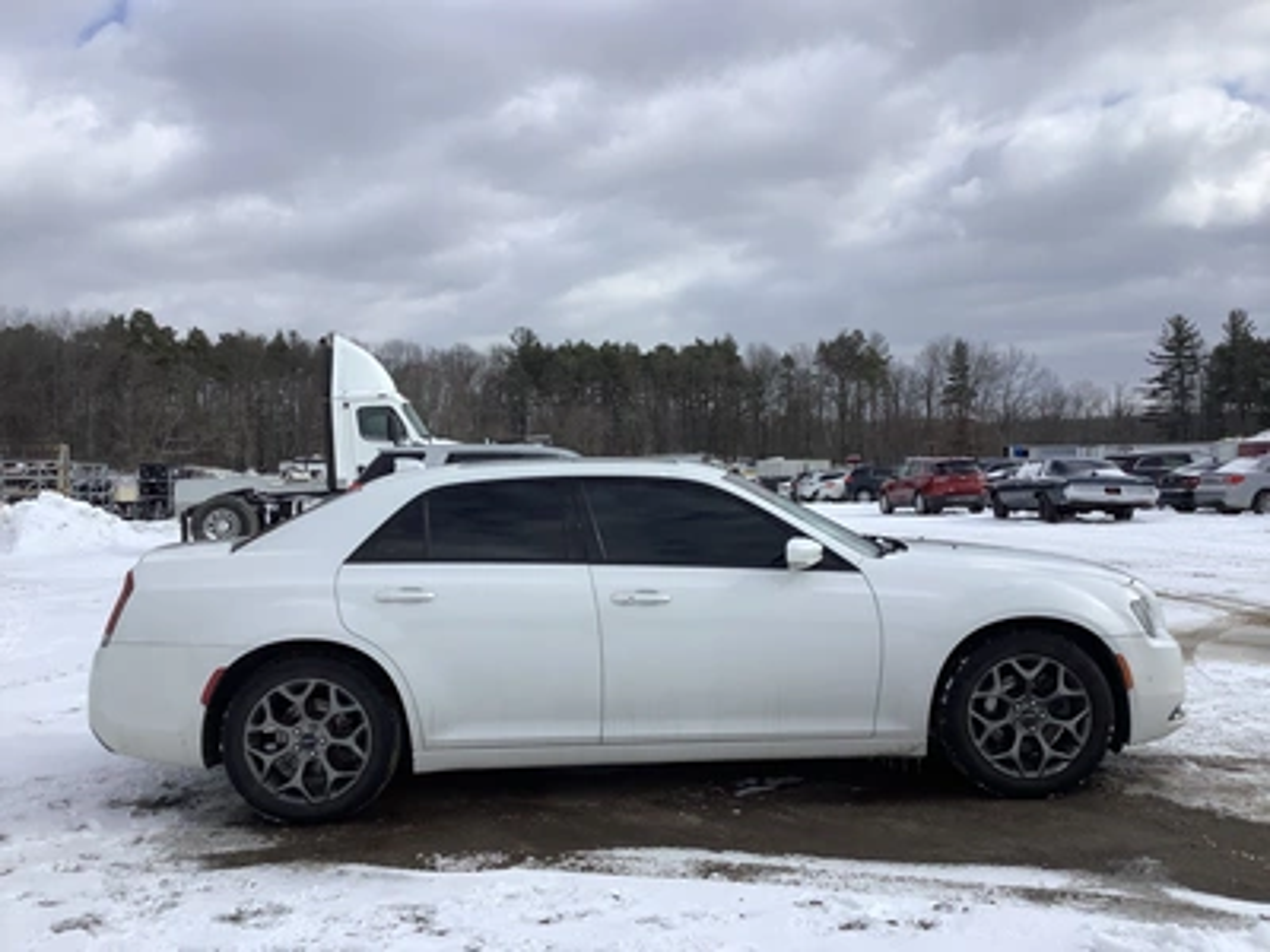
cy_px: 476
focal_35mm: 31
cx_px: 635
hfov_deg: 58.4
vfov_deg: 45.4
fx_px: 1137
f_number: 2.4
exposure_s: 1/2331
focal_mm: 3.3
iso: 25
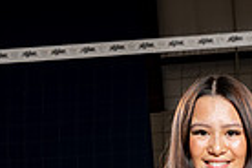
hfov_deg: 13.0
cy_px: 393
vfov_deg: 8.1
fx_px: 1099
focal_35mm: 157
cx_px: 226
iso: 100
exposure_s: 1/250
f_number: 8
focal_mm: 48
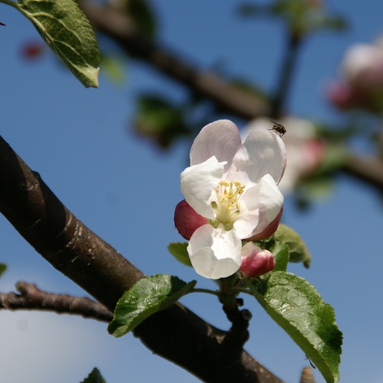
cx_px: 230
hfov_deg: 7.2
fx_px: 3054
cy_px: 183
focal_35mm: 244
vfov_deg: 7.2
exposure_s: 1/1250
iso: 200
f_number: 8
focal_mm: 120
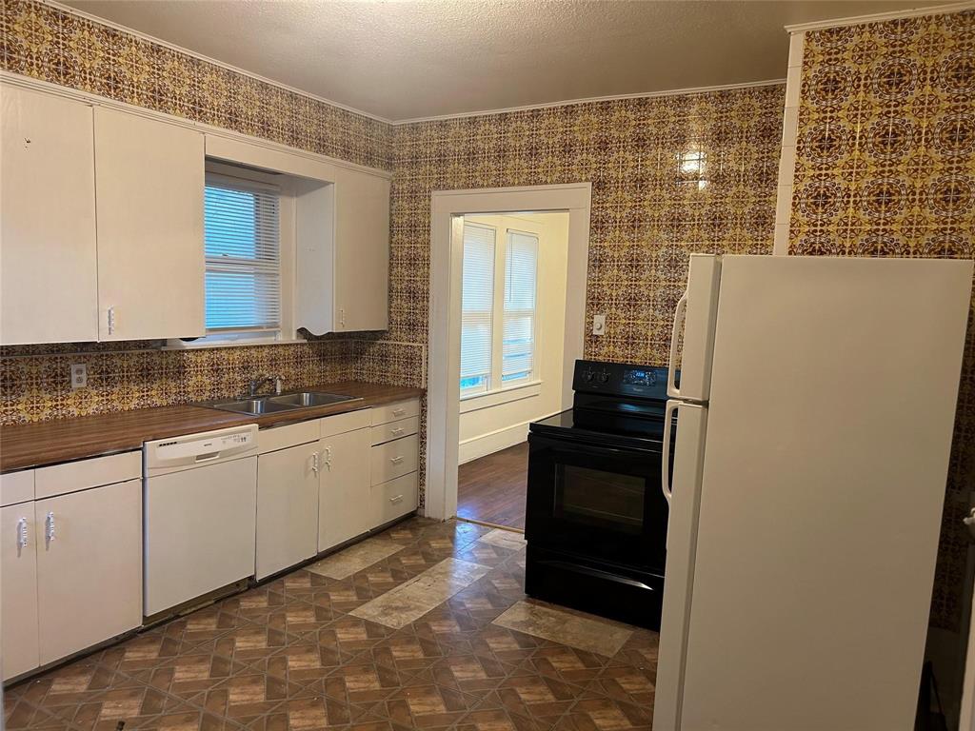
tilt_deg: -5.4
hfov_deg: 67.3
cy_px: 366
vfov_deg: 53.1
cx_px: 488
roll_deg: -1.0
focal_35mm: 26
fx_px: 732
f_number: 1.5
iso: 200
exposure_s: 1/60
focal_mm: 5.7
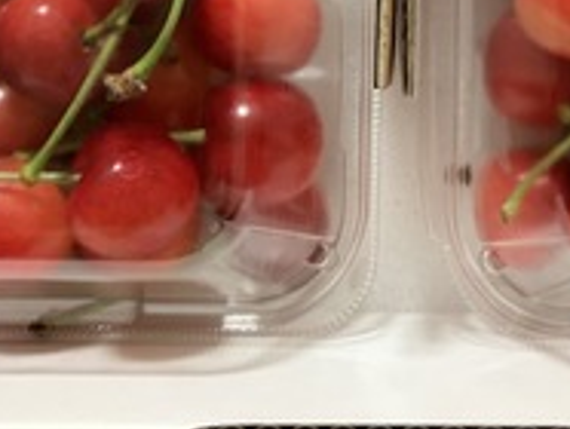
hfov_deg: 28.7
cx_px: 400
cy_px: -67
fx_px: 1105
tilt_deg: -86.6
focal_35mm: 67
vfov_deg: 20.7
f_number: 1.6
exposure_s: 1/25
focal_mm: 5.96
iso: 500
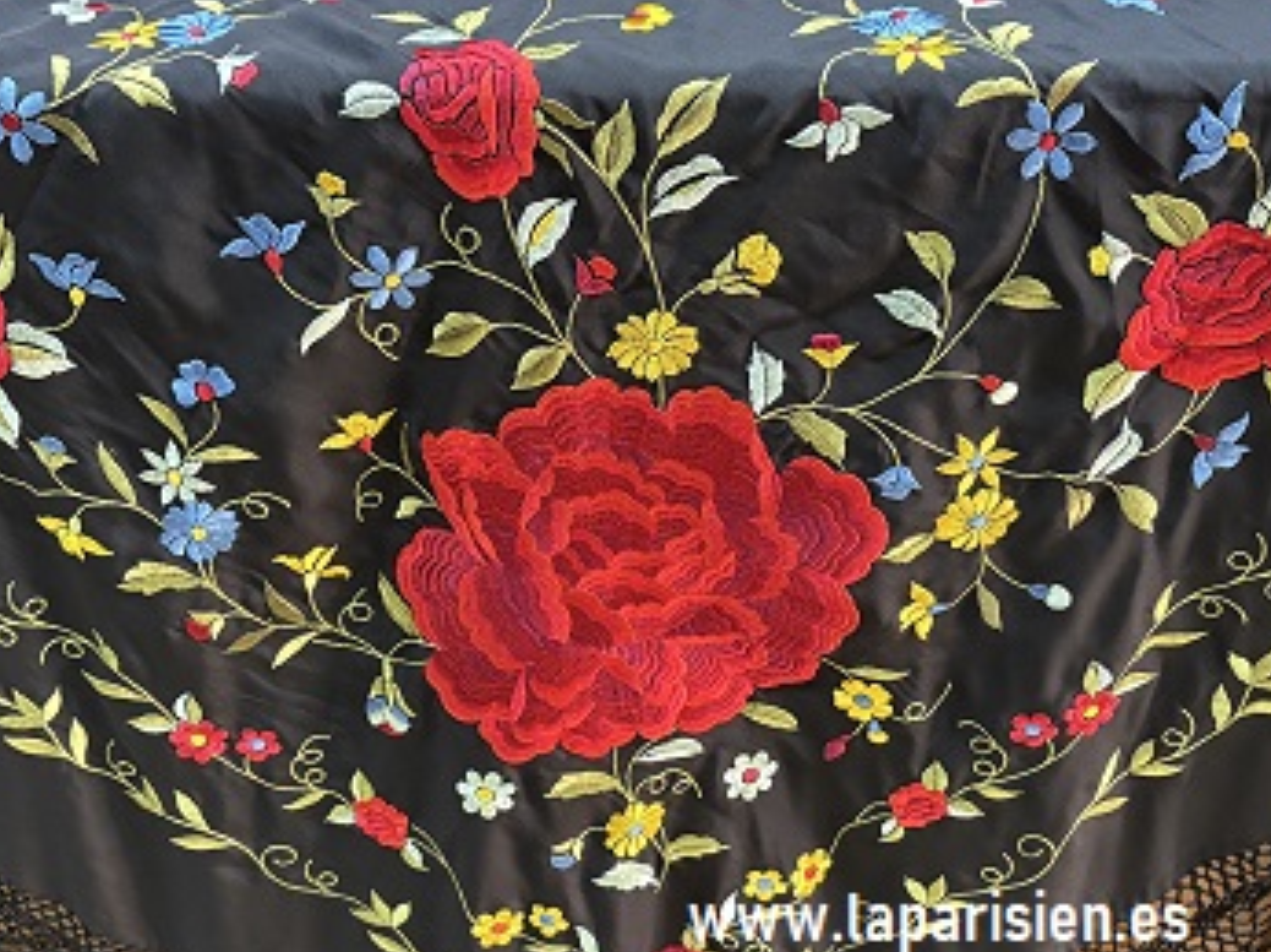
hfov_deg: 43.9
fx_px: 1578
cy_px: 527
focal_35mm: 43
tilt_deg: -36.0
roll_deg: +2.2
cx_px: 606
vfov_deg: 33.5
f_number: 1.6
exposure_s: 1/50
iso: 500
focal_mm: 5.96
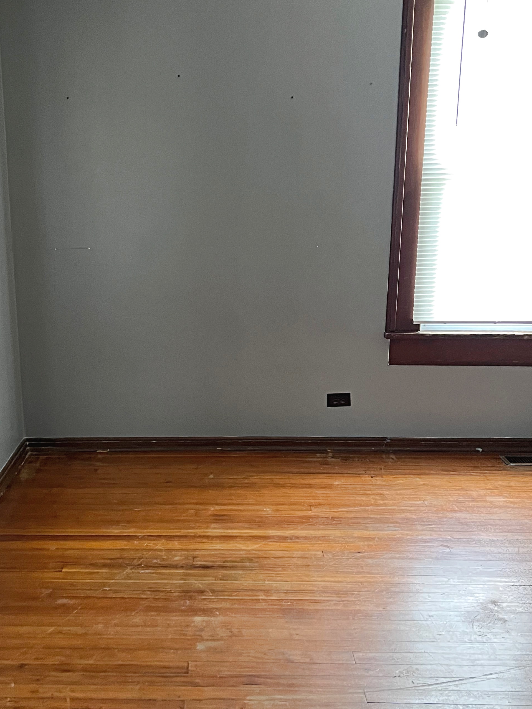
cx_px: 190
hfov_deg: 34.9
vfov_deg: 45.8
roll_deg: -0.3
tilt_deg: -12.9
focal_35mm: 41
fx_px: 840
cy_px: 359
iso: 500
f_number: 1.5
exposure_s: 1/60
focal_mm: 5.7
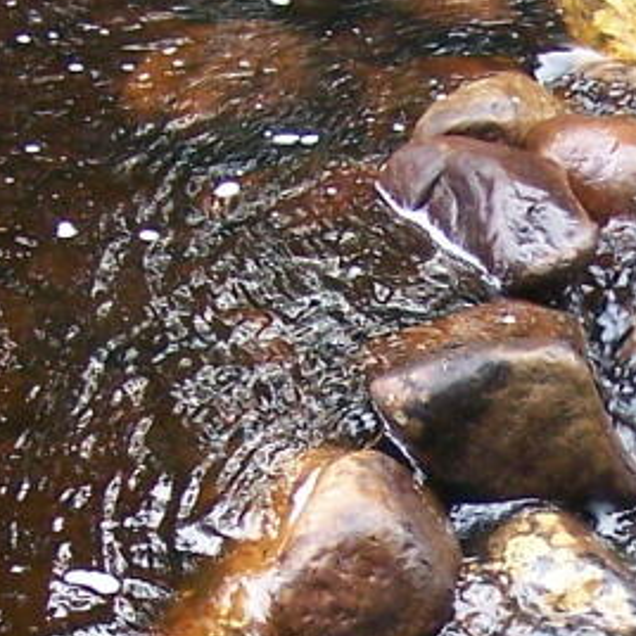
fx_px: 3555
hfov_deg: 10.1
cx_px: 698
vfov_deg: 10.1
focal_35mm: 171
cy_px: 765
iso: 200
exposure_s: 1/125
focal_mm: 6.3
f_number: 2.8
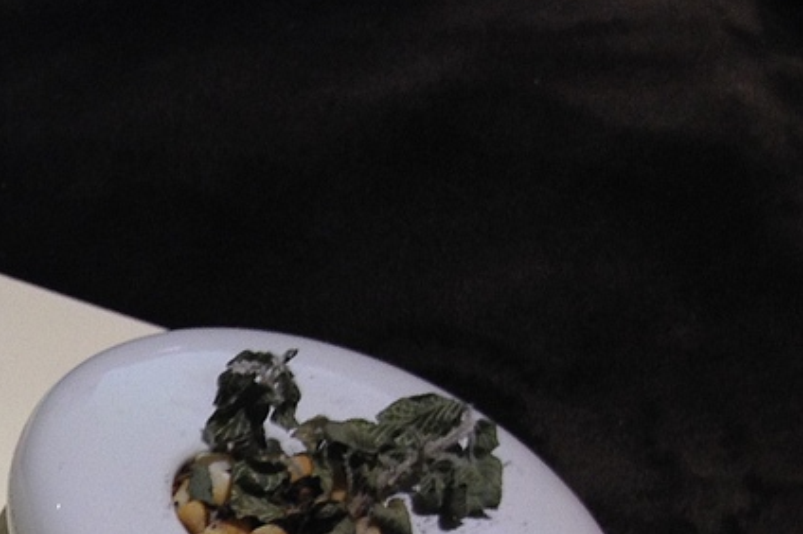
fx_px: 2452
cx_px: -375
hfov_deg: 17.0
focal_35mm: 110
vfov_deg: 11.9
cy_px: 809
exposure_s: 1/30
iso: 50
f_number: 2.4
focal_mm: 4.28
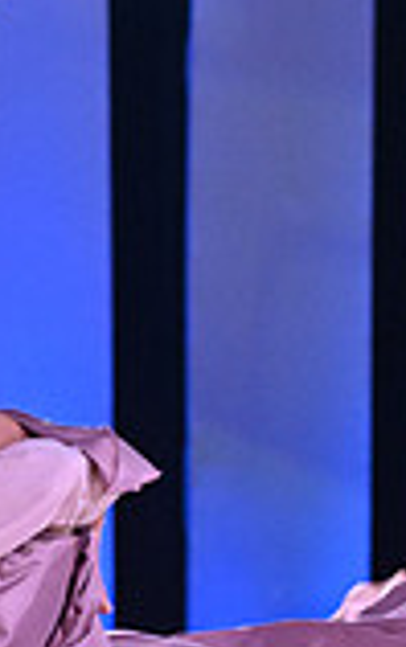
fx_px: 8076
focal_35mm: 457
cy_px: 1020
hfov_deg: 2.9
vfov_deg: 4.6
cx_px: -14
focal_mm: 122
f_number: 5.6
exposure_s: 1/400
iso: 5000
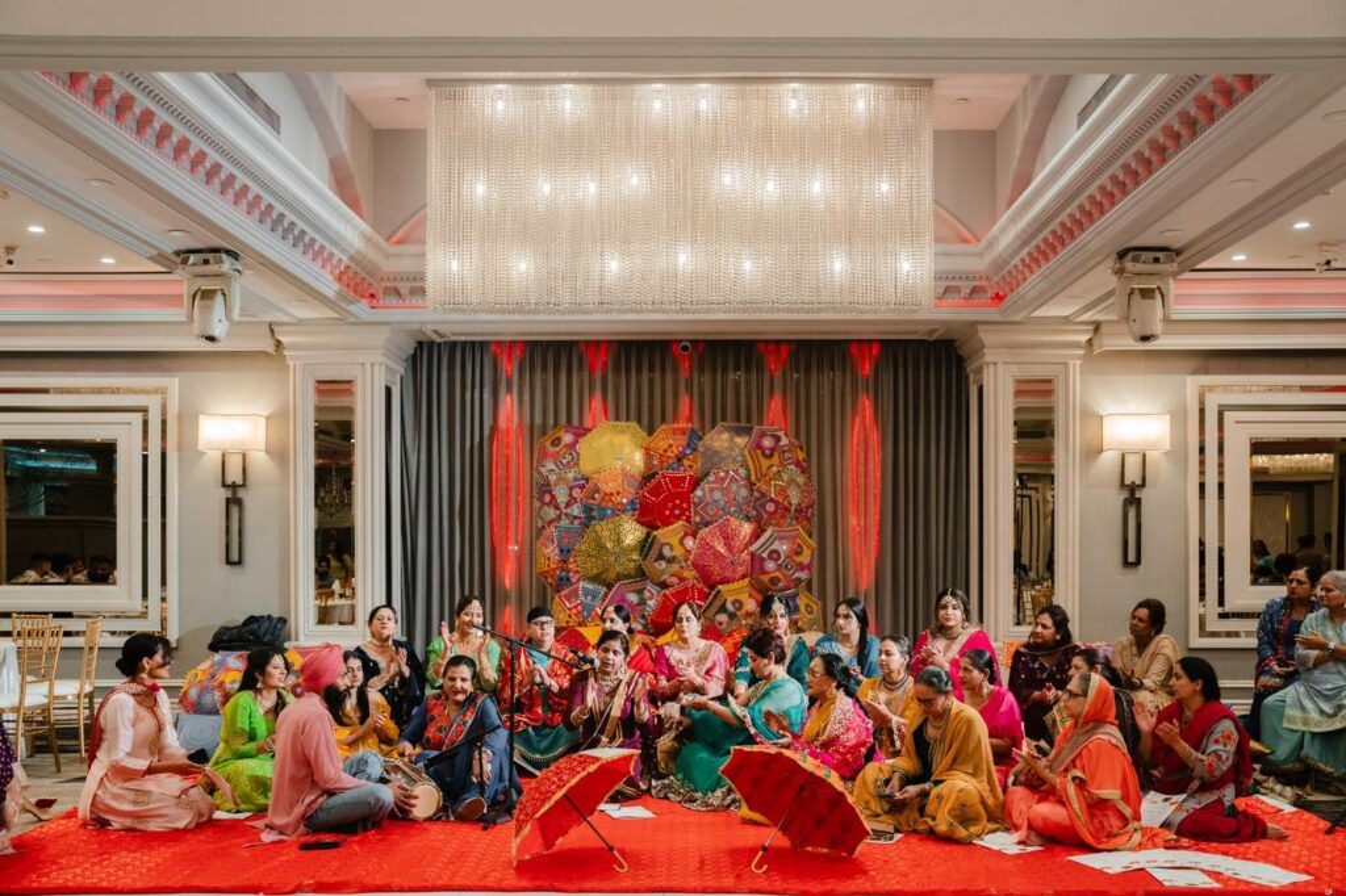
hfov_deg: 55.7
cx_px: 673
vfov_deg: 38.8
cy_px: 448
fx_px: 1274
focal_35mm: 34
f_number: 2.8
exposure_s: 1/80
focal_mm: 34.1
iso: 1600
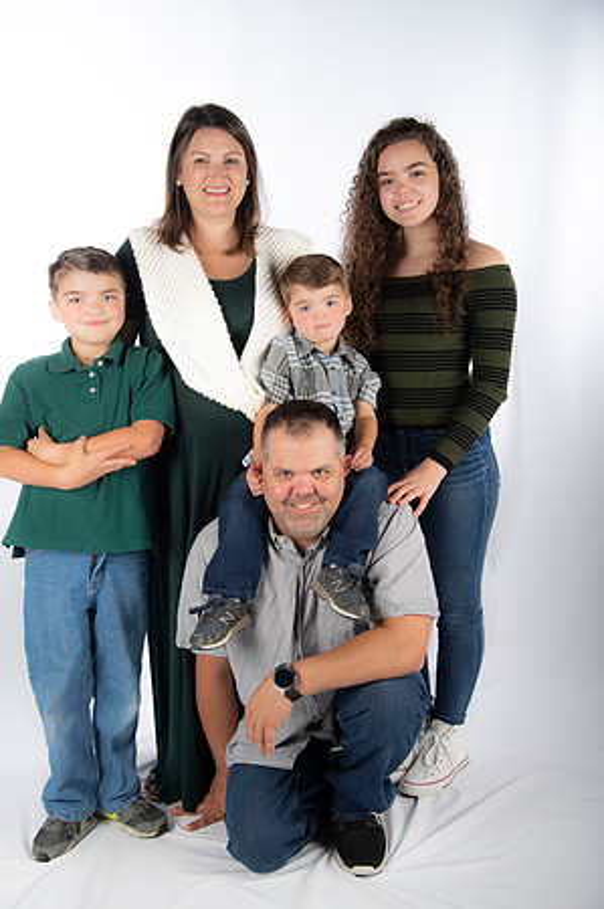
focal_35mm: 40
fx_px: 1009
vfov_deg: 48.5
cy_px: 454
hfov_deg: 33.3
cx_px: 302
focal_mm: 40
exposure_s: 1/200
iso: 100
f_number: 5.6
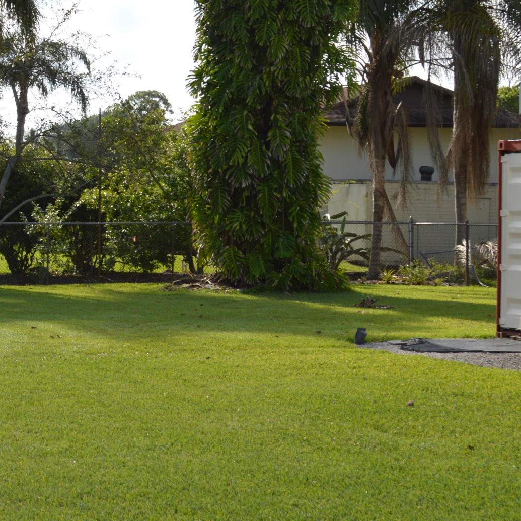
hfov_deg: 17.5
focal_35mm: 96
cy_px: 282
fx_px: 1635
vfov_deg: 18.1
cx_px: -63
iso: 100
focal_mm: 26
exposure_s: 1/200
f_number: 8
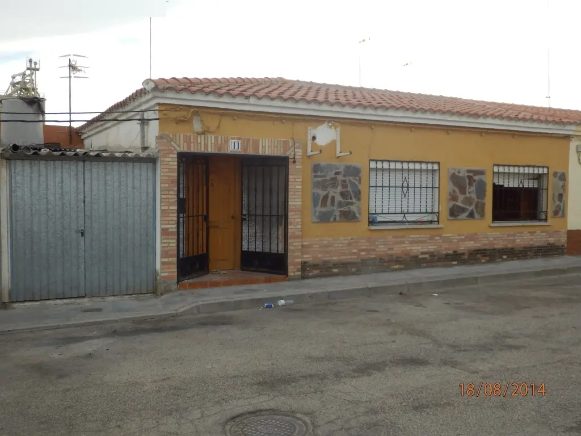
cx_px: 290
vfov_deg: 34.3
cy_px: 218
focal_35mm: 42
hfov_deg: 44.8
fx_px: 705
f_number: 4
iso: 80
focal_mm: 7.4
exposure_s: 1/250
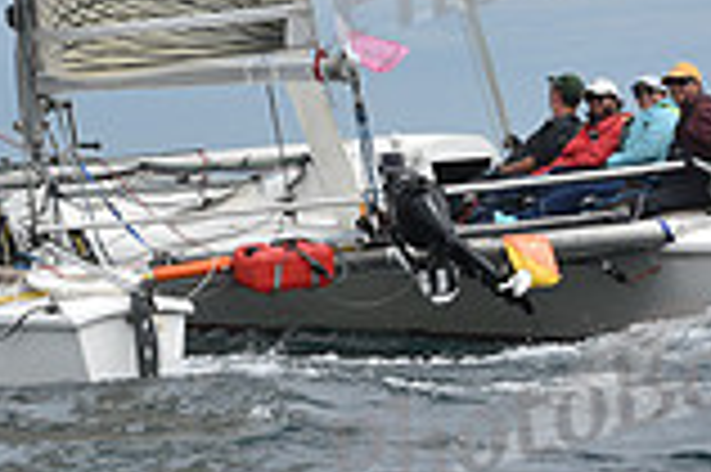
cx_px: 94
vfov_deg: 4.1
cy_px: 223
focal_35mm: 338
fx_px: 6668
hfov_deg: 6.1
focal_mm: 92
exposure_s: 1/800
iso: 250
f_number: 9
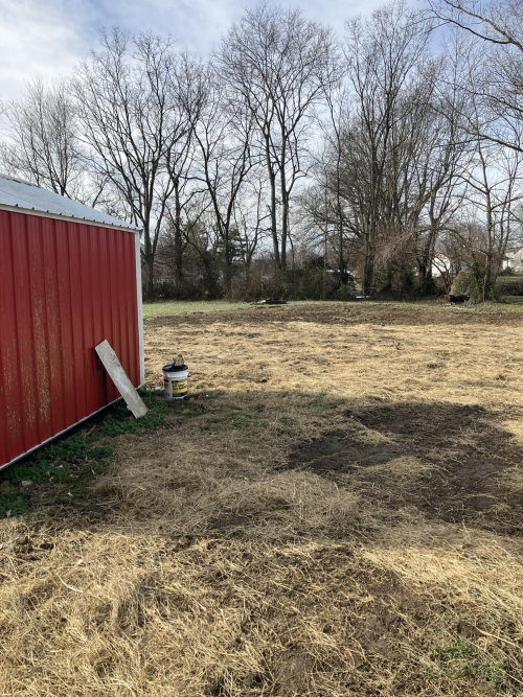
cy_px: 348
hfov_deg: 49.7
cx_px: 262
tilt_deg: -6.6
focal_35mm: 28
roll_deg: +0.0
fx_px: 564
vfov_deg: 63.5
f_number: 1.8
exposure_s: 1/1033
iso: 32
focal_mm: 3.99
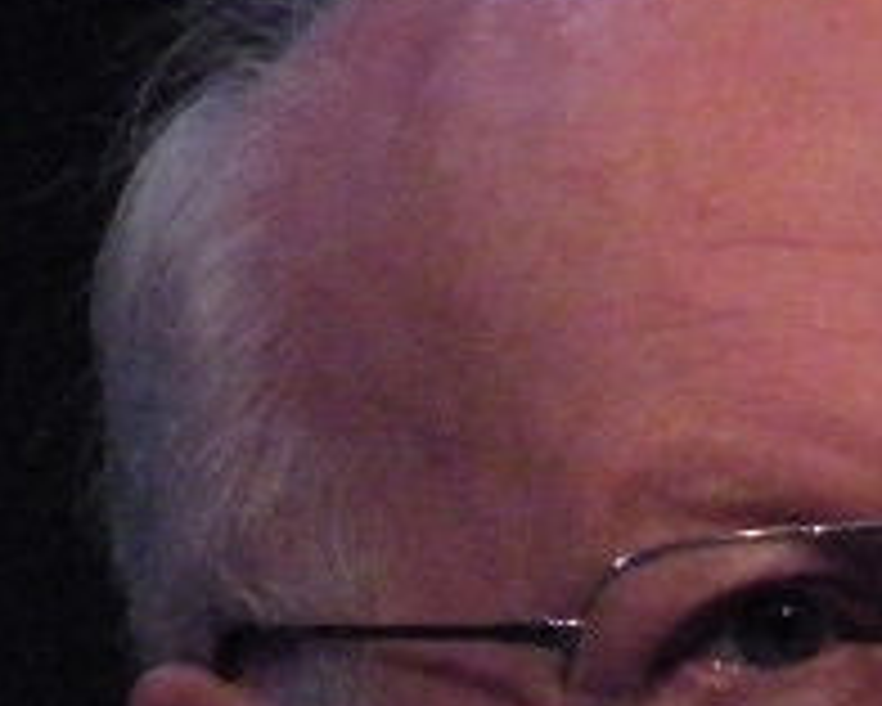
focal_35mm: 1716
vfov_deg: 0.9
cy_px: 976
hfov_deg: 1.1
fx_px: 44816
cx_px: 783
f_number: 4.5
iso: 800
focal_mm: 59.6
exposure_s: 1/128
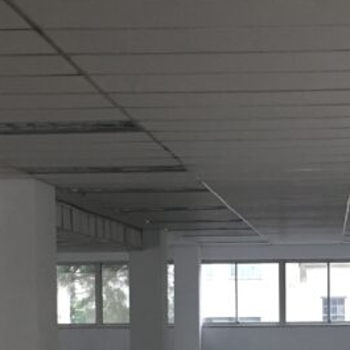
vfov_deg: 17.1
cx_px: 269
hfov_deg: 17.5
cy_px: 372
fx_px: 1132
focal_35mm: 99
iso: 80
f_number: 2.2
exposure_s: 1/33
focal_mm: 4.15
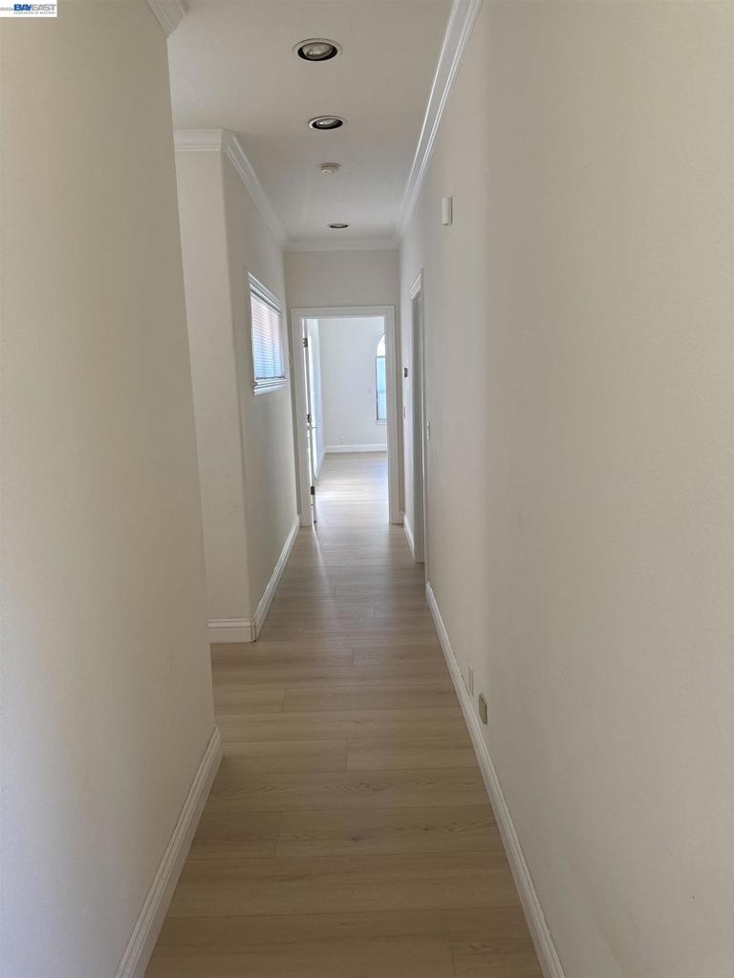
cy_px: 489
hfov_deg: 56.8
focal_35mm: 24
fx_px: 679
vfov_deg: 71.6
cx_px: 367
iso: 200
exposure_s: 1/121
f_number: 1.78
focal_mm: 6.76
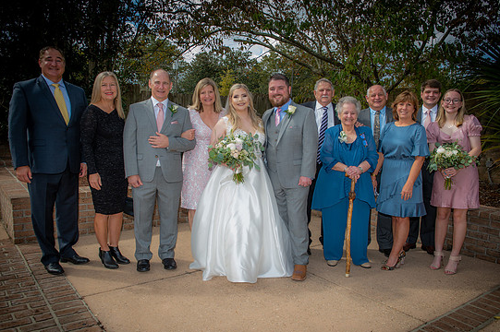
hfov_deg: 61.9
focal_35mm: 30
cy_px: 176
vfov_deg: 43.5
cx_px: 259
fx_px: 416
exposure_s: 1/160
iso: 50
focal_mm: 28
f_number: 5.6
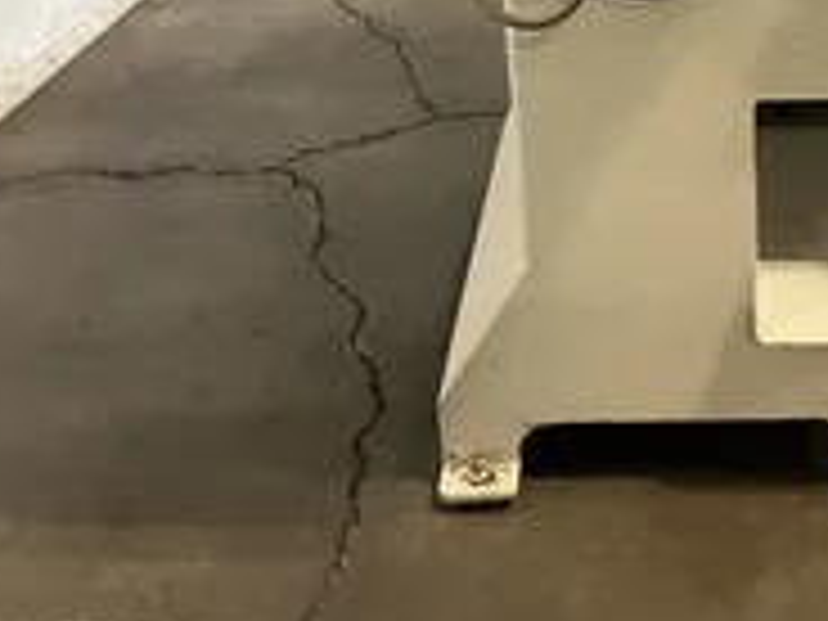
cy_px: 18
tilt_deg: -20.1
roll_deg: +1.7
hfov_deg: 29.9
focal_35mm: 63
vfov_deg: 22.5
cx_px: 684
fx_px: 1507
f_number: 1.8
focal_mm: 3
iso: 320
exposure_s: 1/43
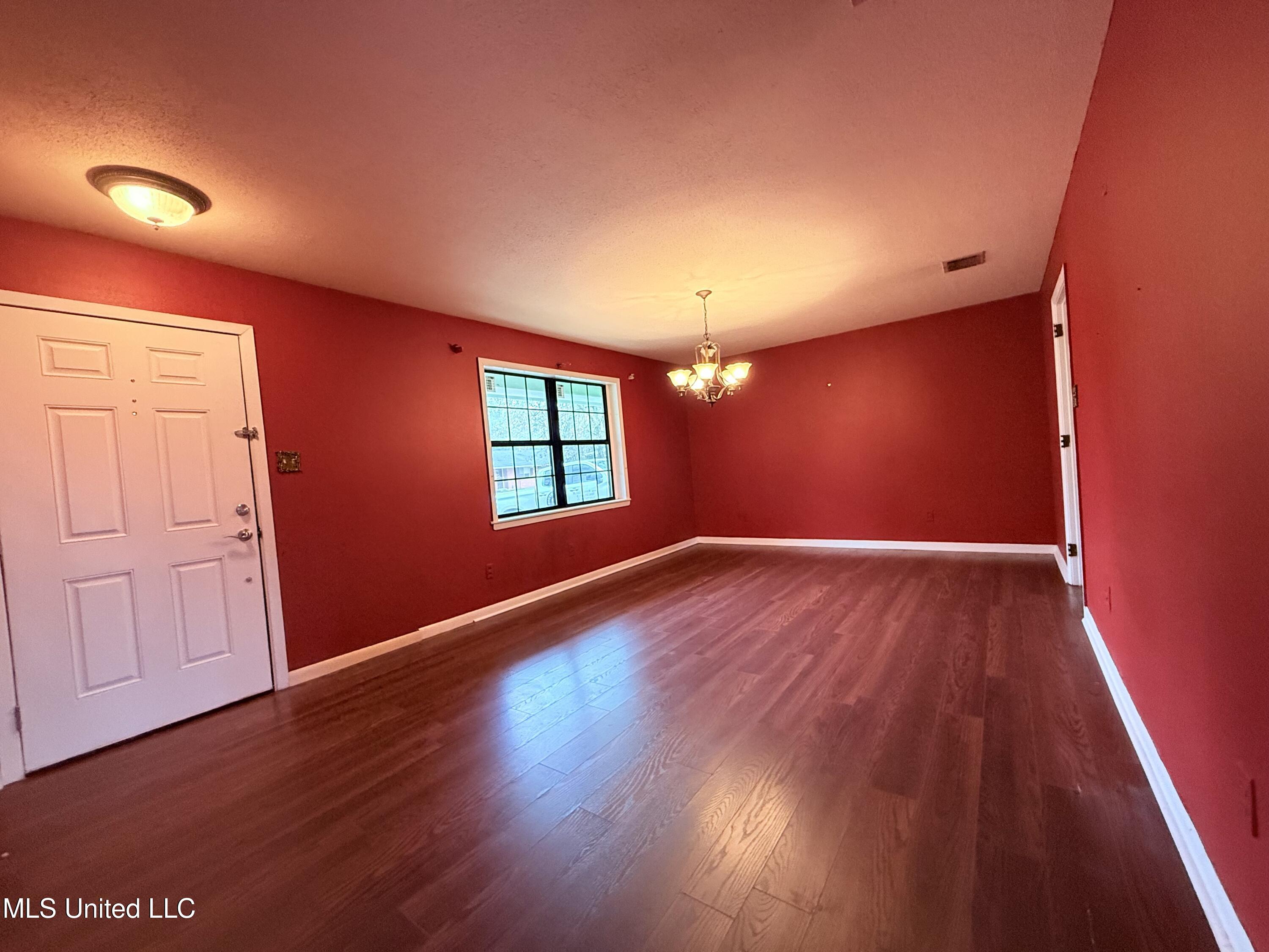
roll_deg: +5.5
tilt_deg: -1.0
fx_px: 513
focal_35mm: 14
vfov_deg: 85.7
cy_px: 476
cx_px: 634
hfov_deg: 102.1
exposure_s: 1/60
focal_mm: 2.22
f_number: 2.2
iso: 500
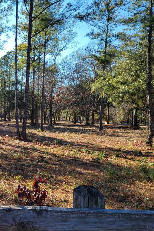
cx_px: -16
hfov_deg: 29.4
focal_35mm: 41
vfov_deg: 47.4
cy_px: 120
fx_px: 263
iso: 40
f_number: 1.8
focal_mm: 5.4
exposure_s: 1/1008
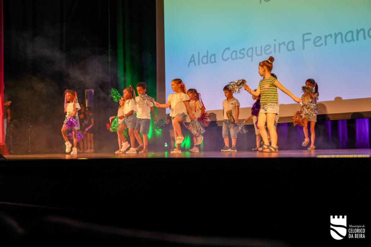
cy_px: 124
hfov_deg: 45.4
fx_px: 443
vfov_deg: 31.2
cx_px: 186
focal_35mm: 43
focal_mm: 43
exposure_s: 1/160
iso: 2000
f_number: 4
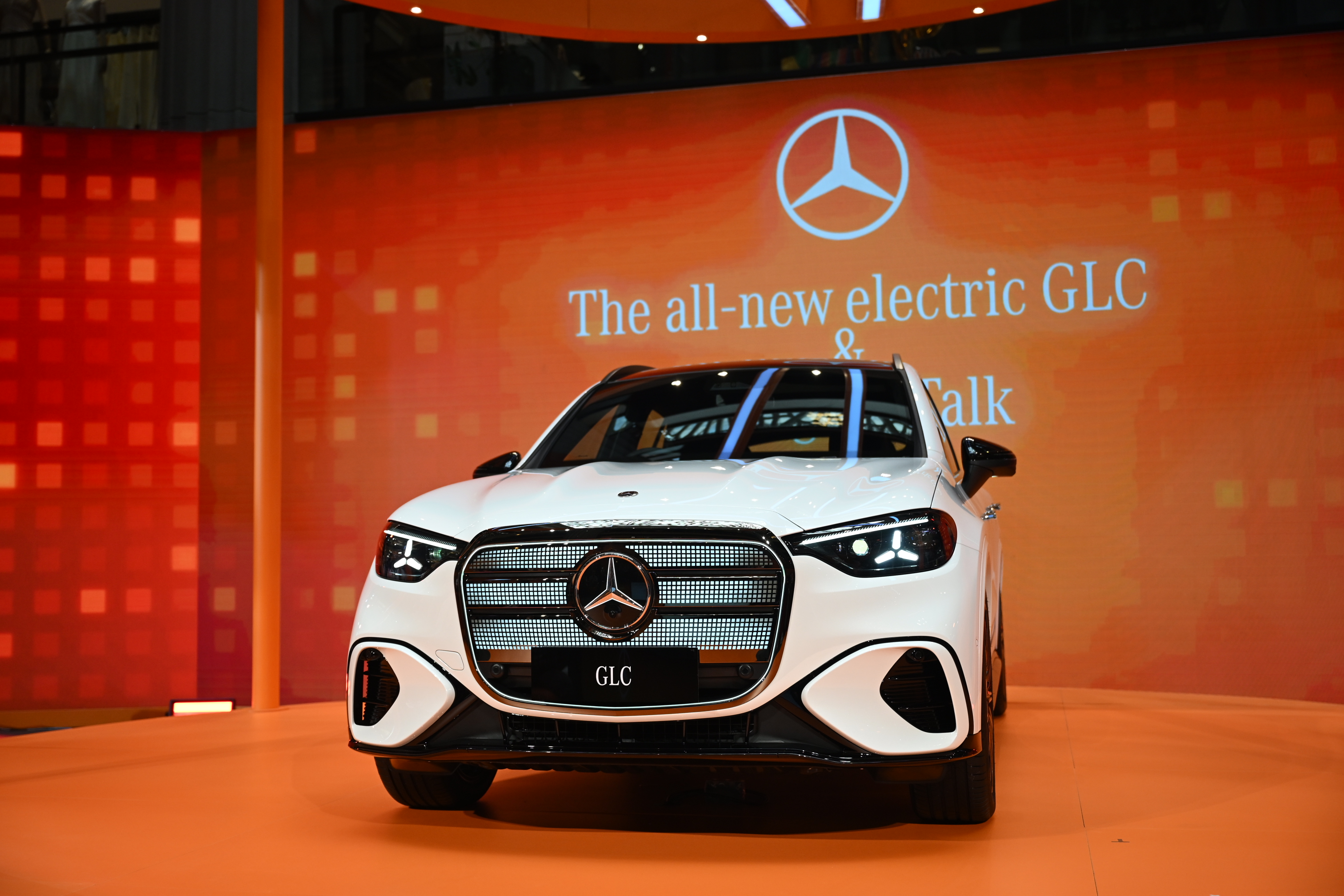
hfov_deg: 48.5
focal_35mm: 40
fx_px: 1493
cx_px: 672
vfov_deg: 33.4
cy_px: 448
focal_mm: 40
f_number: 2.8
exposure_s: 1/800
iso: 800
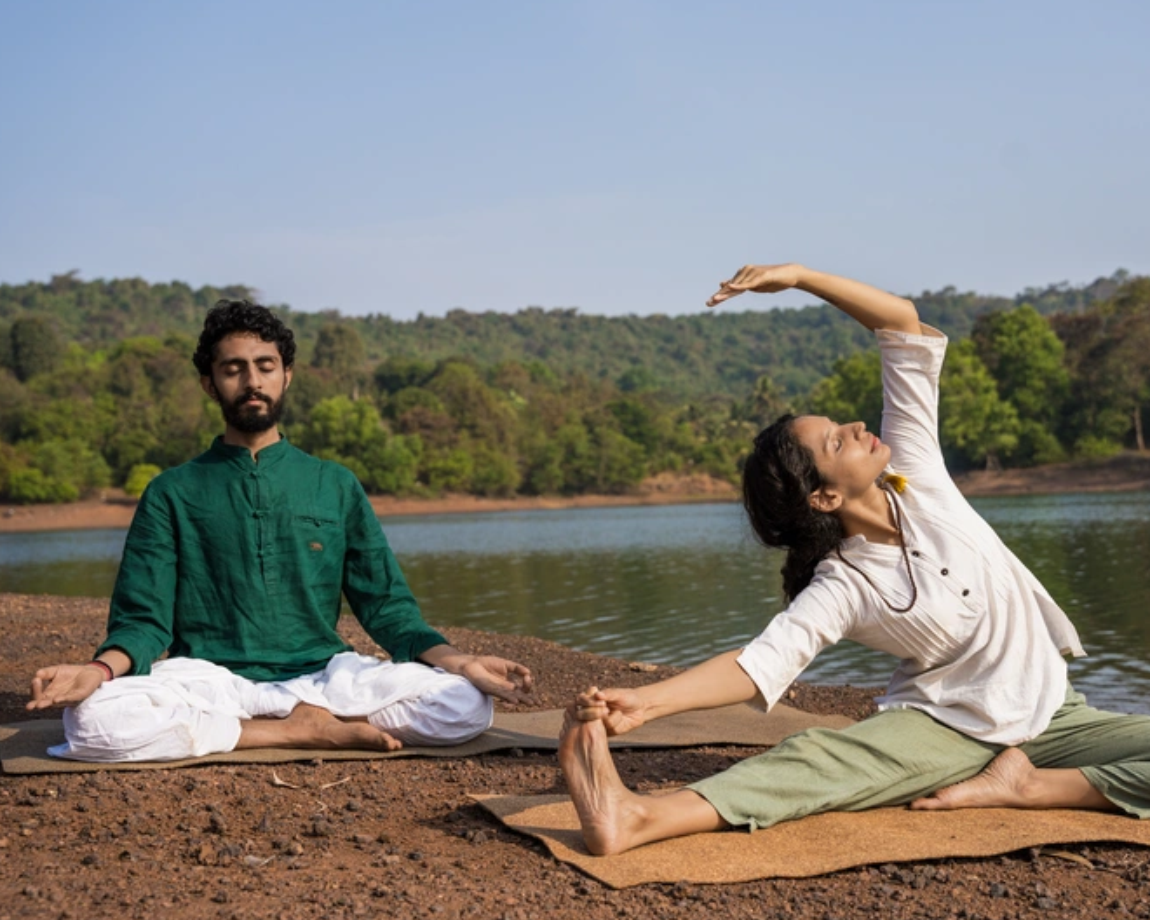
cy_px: 436
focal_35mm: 49
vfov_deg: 30.6
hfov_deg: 37.6
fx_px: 1684
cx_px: 664
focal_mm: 41.4
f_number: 4
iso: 100
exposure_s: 1/1600
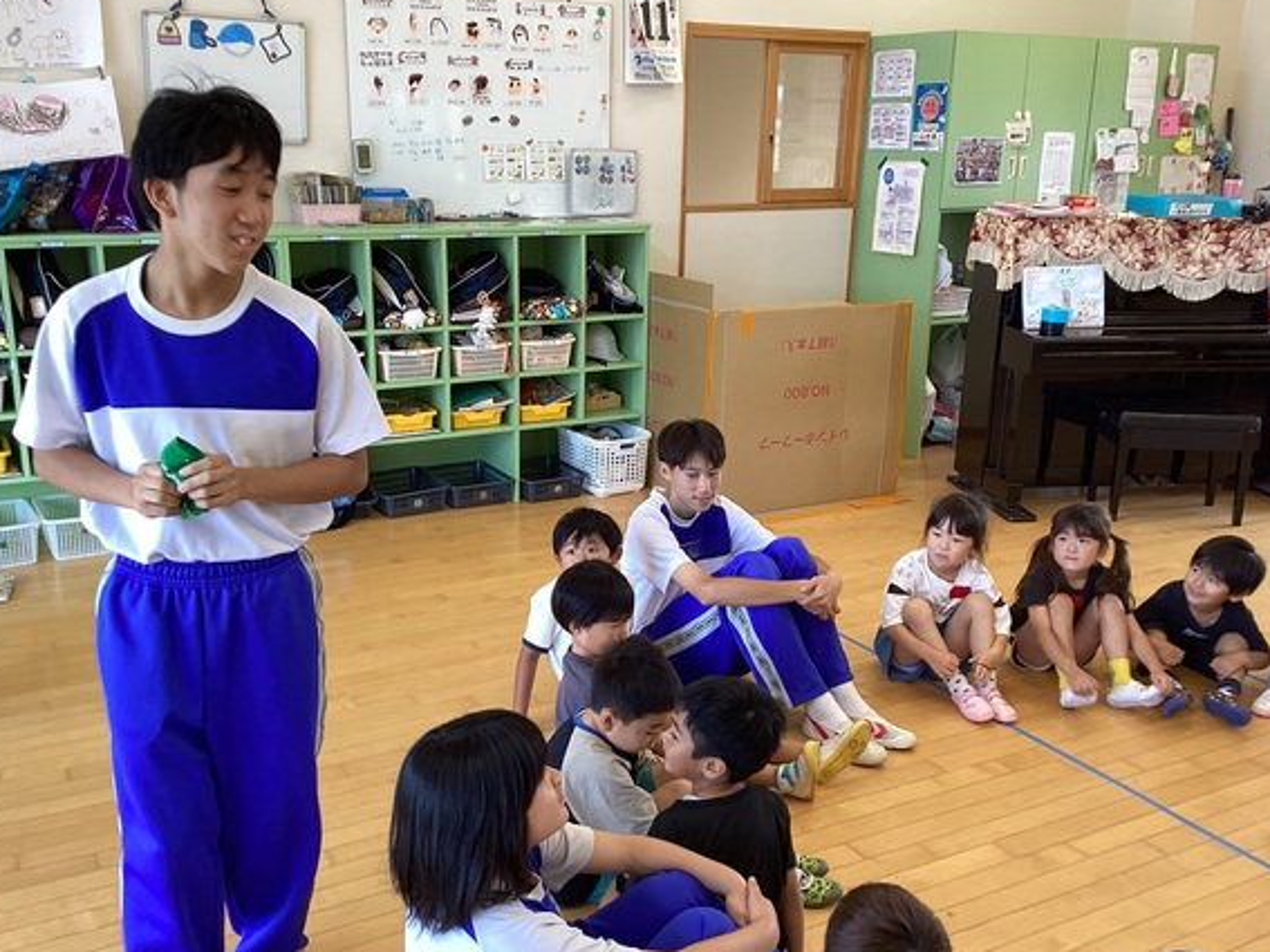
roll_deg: +1.0
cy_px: 504
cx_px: 611
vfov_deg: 40.7
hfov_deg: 52.6
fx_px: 1284
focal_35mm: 35
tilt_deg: -15.1
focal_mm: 3.3
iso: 50
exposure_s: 1/60
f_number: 2.4
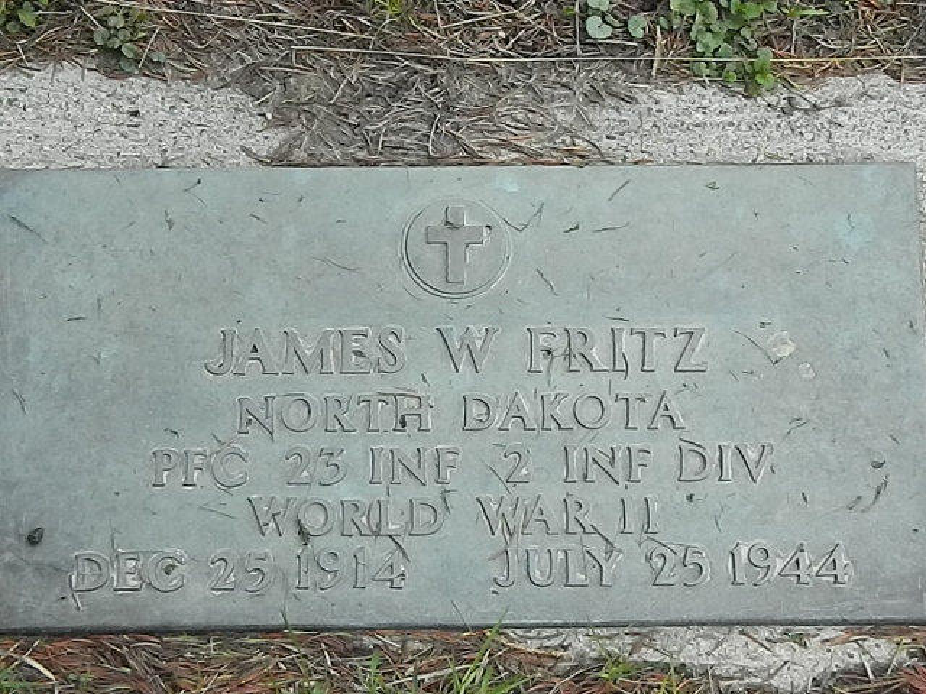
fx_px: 1873
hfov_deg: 27.8
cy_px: 347
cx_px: 463
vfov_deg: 21.0
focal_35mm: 70
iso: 400
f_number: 4
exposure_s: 1/1000
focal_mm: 12.6
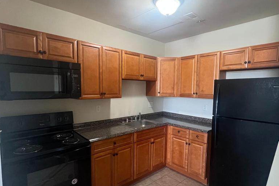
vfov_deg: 64.3
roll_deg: -1.2
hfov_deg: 86.9
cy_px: 105
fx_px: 147
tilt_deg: -6.5
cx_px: 144
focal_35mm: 19
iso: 800
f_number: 1.8
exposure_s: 1/60
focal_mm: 1.57
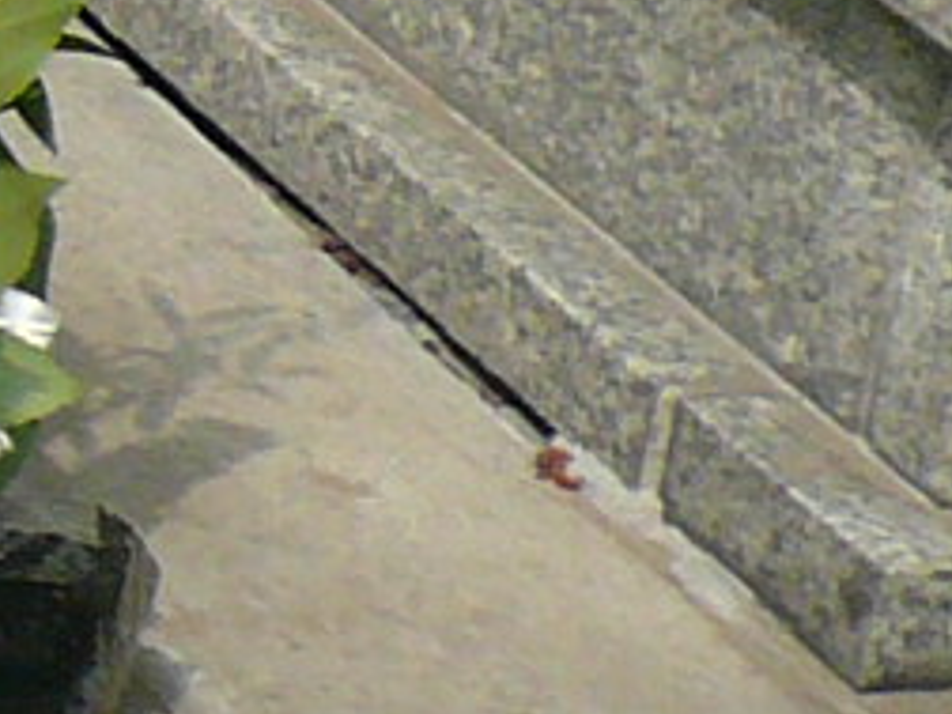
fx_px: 6628
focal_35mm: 241
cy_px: -756
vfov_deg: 6.0
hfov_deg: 7.3
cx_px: -1942
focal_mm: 4.6
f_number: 8
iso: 100
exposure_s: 1/160
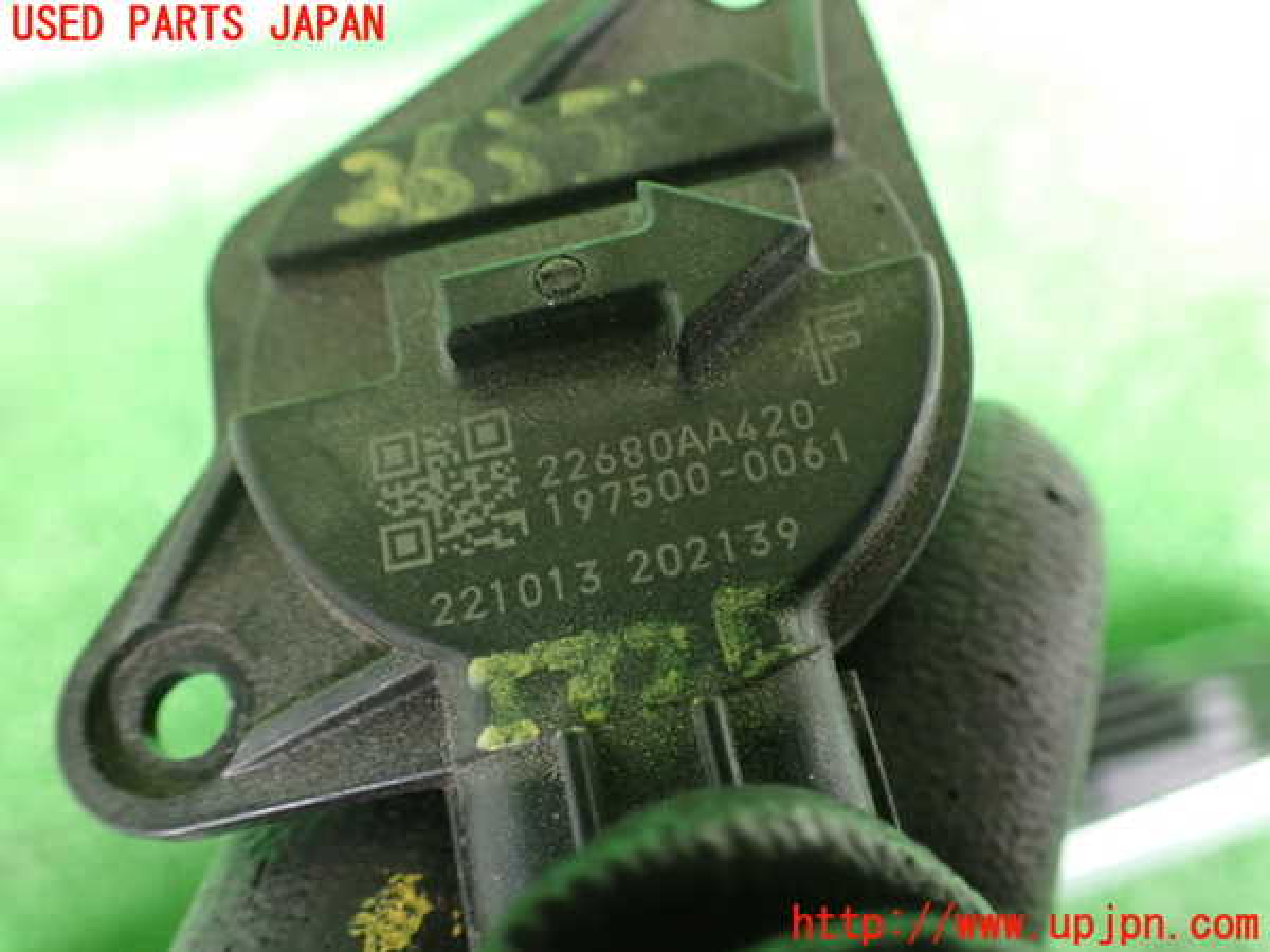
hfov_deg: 60.0
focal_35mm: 30
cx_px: 635
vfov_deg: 46.8
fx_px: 1101
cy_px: 476
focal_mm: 5.4
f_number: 2.3
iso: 800
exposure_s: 1/60
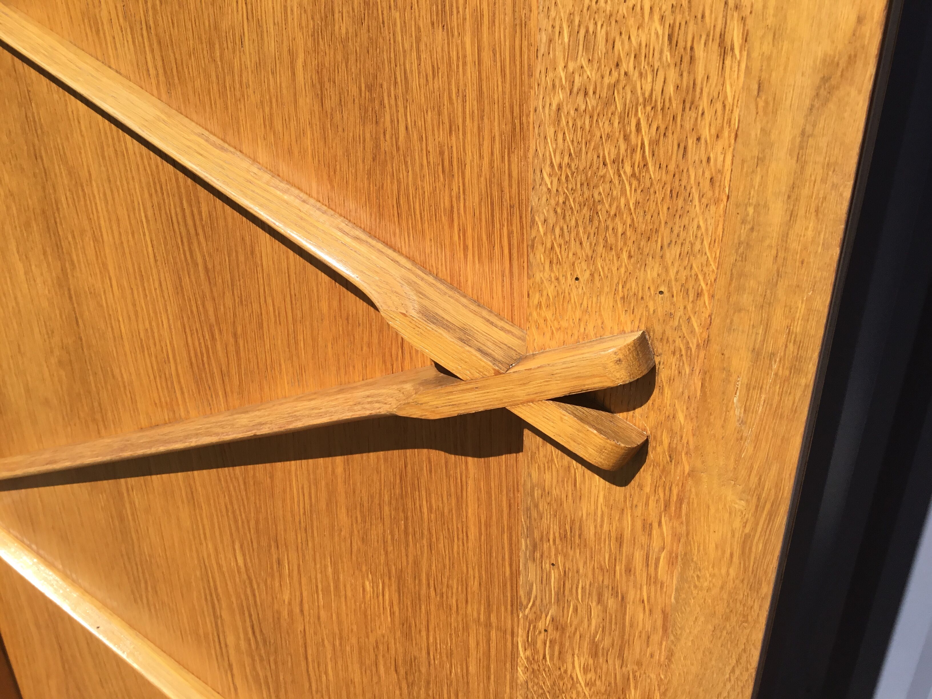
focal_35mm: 31
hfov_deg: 58.4
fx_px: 835
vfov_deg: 45.4
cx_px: 466
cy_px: 350
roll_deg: -0.5
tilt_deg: -26.3
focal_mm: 3.3
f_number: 2.4
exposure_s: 1/1045
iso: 25
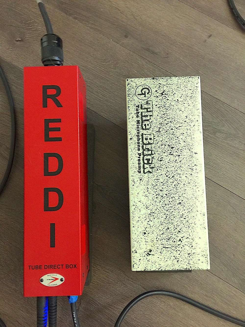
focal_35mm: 29
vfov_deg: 61.7
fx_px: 274
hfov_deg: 48.2
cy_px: 164
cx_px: 122
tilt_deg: -82.2
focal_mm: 4.15
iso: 64
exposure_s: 1/4
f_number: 2.2
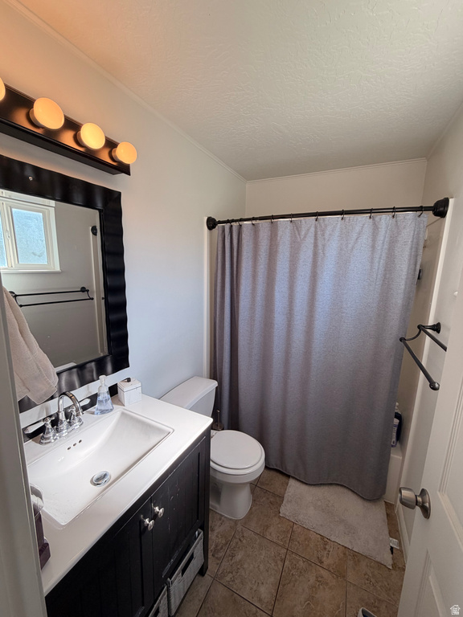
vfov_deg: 102.1
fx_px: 250
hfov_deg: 85.7
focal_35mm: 14
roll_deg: -1.4
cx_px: 232
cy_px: 308
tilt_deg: -9.9
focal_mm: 2.22
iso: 80
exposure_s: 1/120
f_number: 2.2
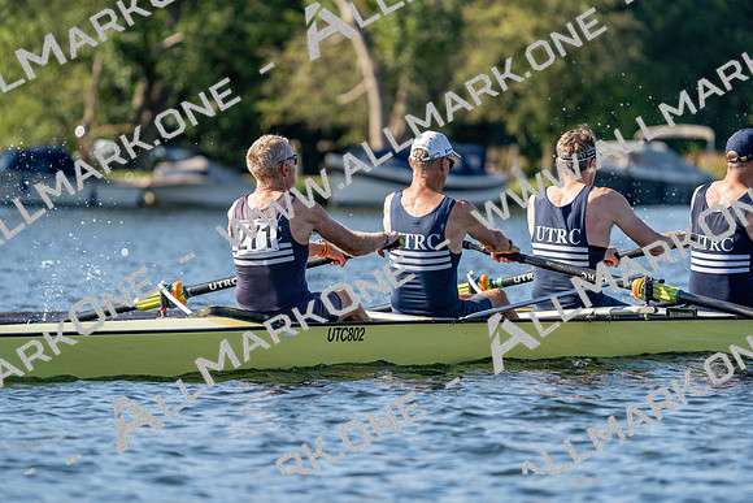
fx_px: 7573
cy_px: 252
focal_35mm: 362
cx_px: 376
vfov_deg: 3.8
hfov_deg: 5.7
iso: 400
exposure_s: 1/1600
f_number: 6.3
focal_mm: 362
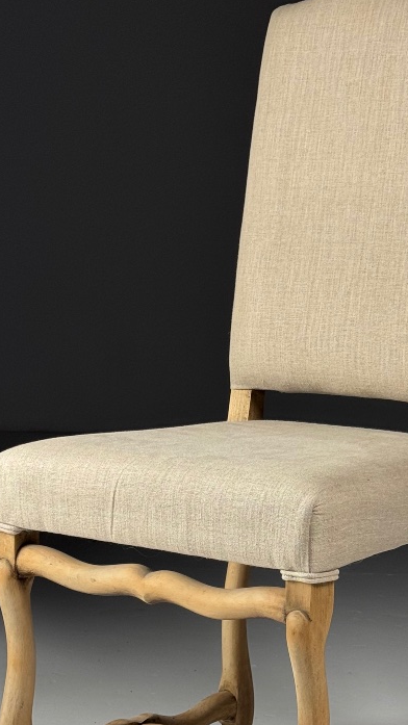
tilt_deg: -4.2
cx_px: 274
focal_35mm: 90
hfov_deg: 13.4
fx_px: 1731
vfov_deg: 23.7
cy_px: 402
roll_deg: -0.6
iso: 64
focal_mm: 6.76
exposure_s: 1/100
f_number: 1.78
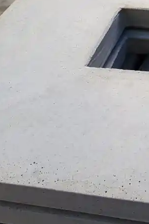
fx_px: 373
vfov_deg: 33.3
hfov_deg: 20.5
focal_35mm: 60
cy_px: 84
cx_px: 196
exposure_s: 1/824
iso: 40
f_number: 1.7
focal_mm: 4.2
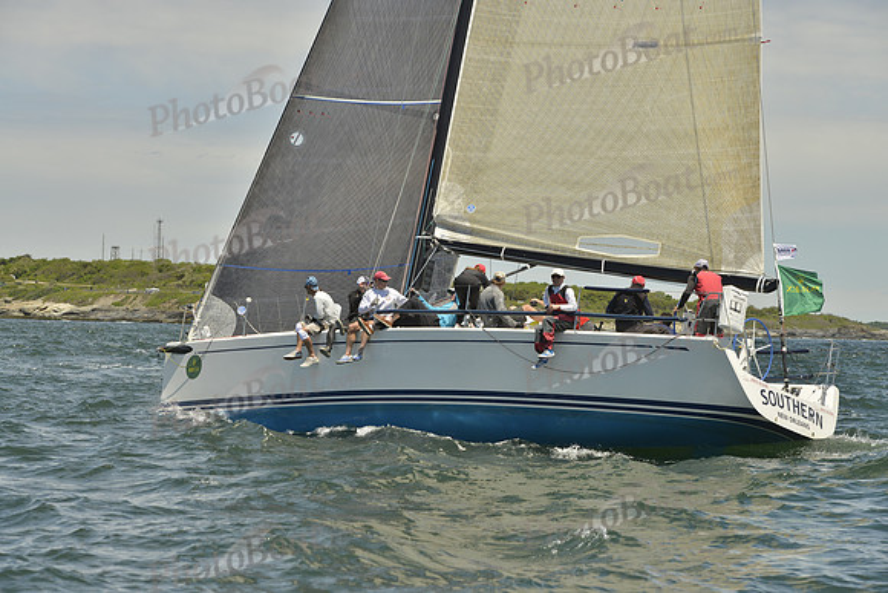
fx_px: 2516
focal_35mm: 102
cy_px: 296
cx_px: 444
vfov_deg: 13.4
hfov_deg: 20.0
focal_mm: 102
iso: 280
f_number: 8
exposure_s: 1/1600
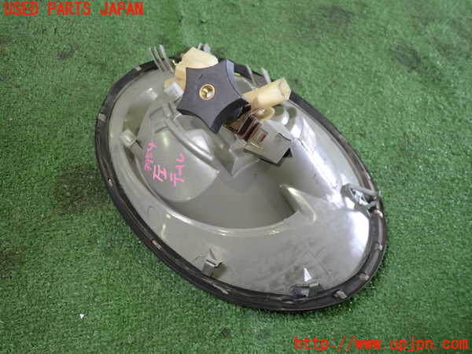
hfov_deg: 60.0
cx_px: 236
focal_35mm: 30
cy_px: 177
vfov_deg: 46.8
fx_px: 409
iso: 250
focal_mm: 5.4
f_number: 2.3
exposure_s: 1/30
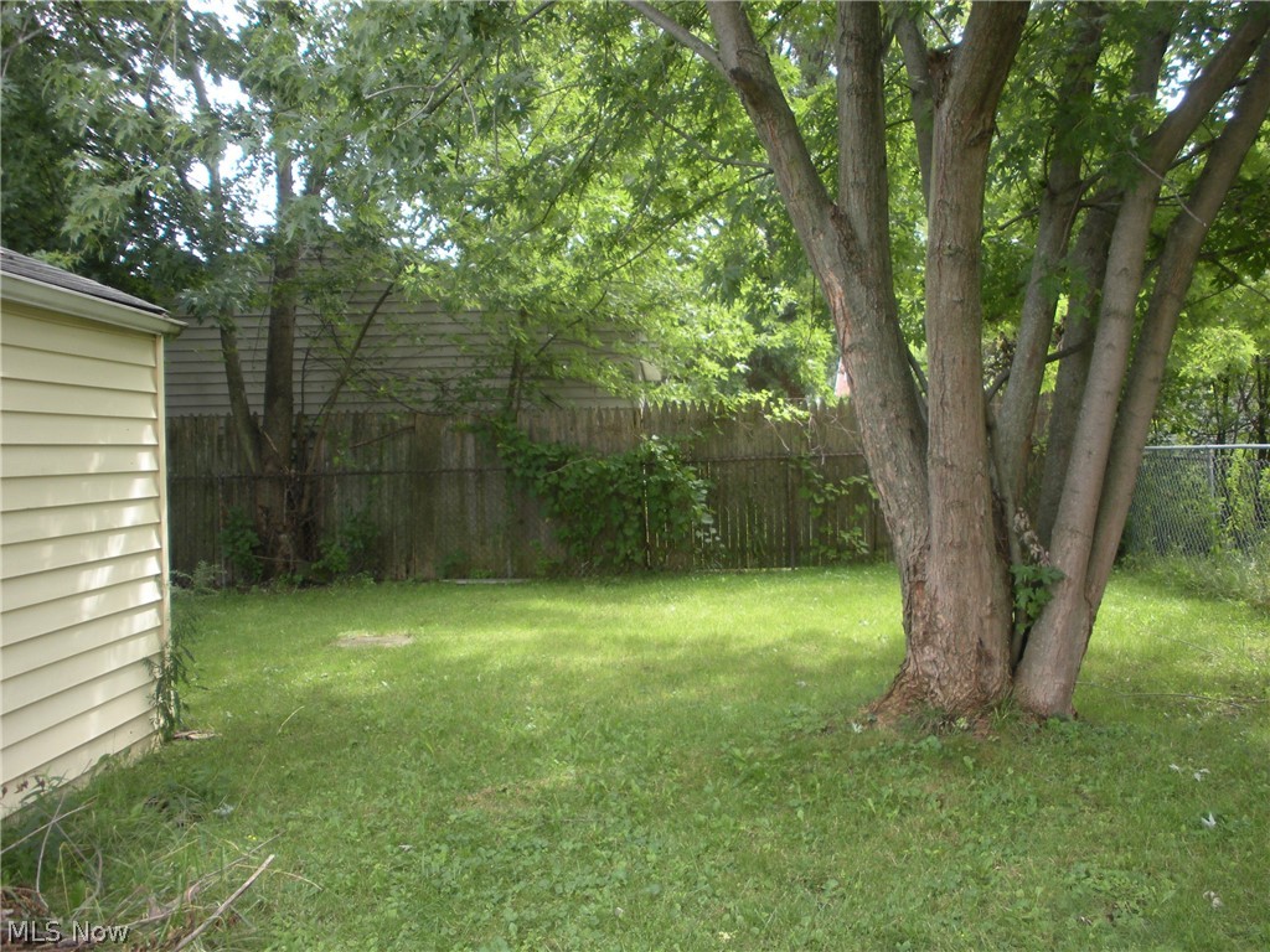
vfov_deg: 40.7
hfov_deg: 52.6
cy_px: 476
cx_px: 635
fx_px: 1284
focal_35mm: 35
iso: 71
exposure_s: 1/64.5
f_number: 3.5
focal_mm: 6.3
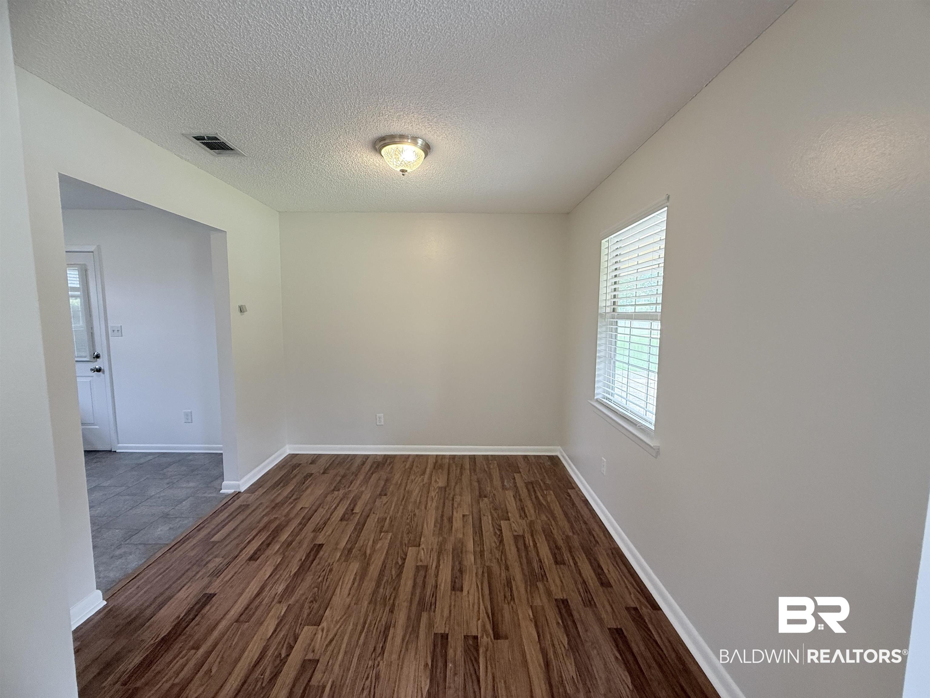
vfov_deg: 85.7
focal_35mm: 14
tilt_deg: -4.6
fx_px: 376
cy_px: 349
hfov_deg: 102.1
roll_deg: -0.1
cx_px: 465
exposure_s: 1/120
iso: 160
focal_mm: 2.22
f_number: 2.2
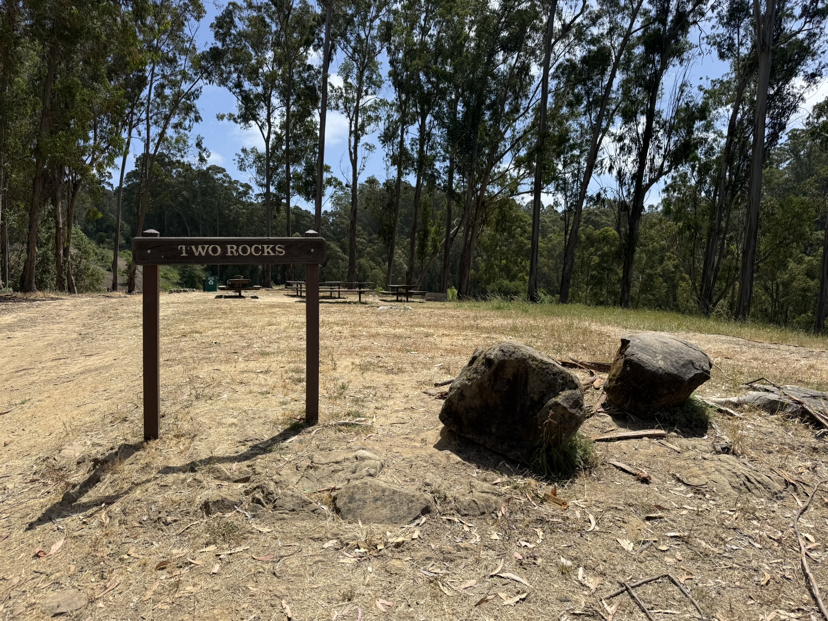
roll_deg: +0.1
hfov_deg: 71.6
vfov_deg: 56.8
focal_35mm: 24
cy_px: 310
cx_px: 414
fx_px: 574
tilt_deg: -3.0
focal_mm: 6.76
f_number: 1.78
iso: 80
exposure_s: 1/4405
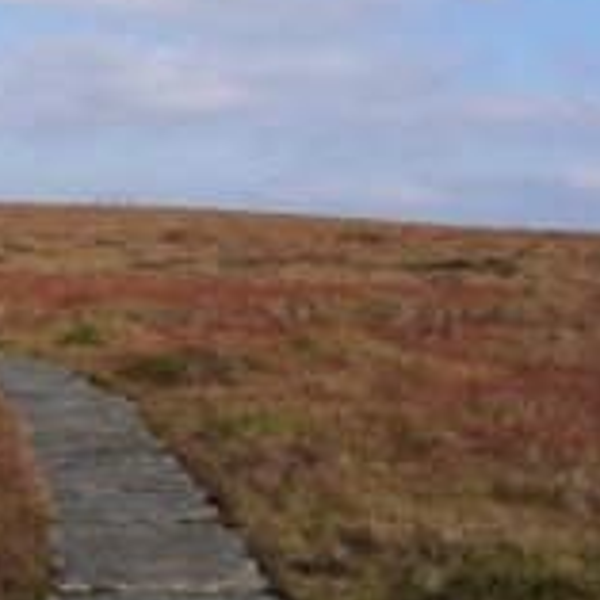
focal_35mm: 73
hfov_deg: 22.4
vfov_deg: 23.7
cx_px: -57
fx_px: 1432
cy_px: 256
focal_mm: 15
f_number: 8
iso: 160
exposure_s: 1/400
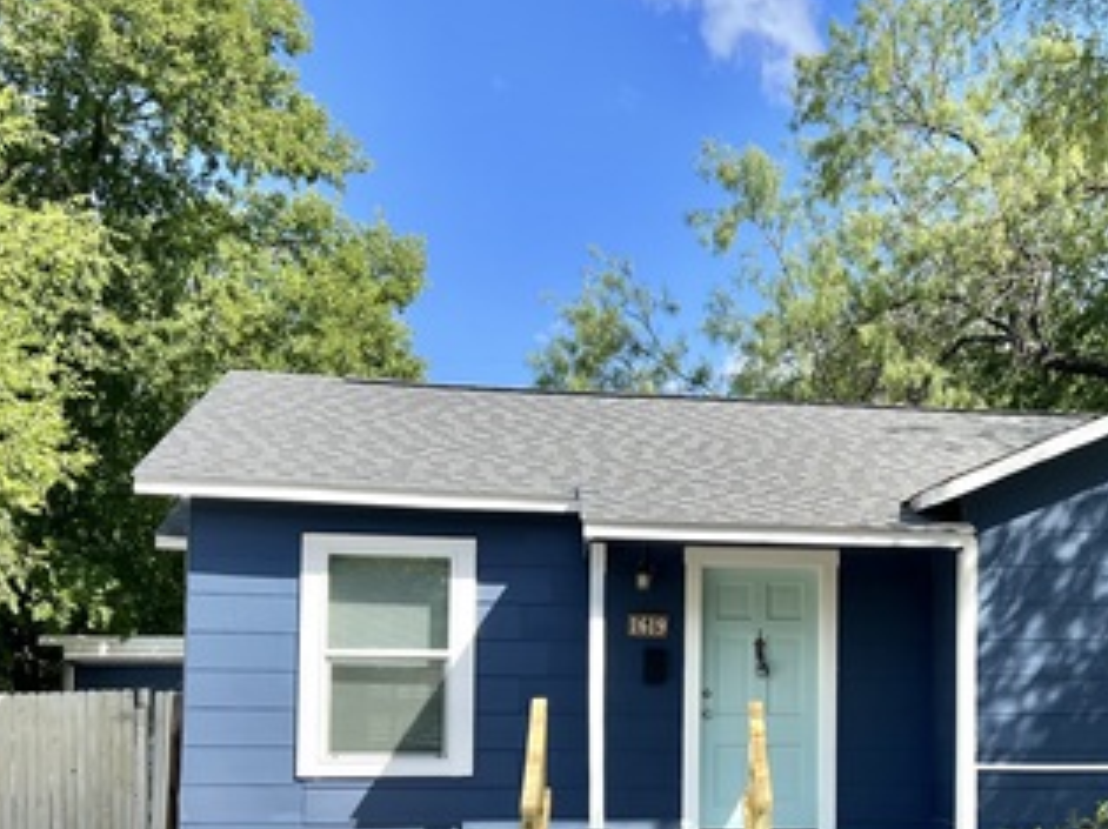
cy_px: 639
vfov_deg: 27.1
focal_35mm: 53
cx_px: 857
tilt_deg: +2.9
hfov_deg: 35.2
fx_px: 1695
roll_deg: +0.2
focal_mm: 5.7
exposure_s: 1/2045
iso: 50
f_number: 1.5
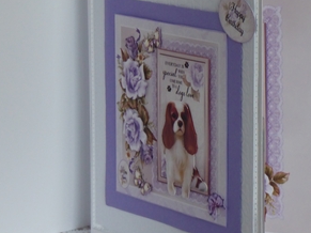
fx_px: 1625
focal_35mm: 181
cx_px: 227
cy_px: 123
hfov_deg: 10.9
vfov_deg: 8.2
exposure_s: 1/40
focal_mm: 19
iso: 400
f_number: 5.1
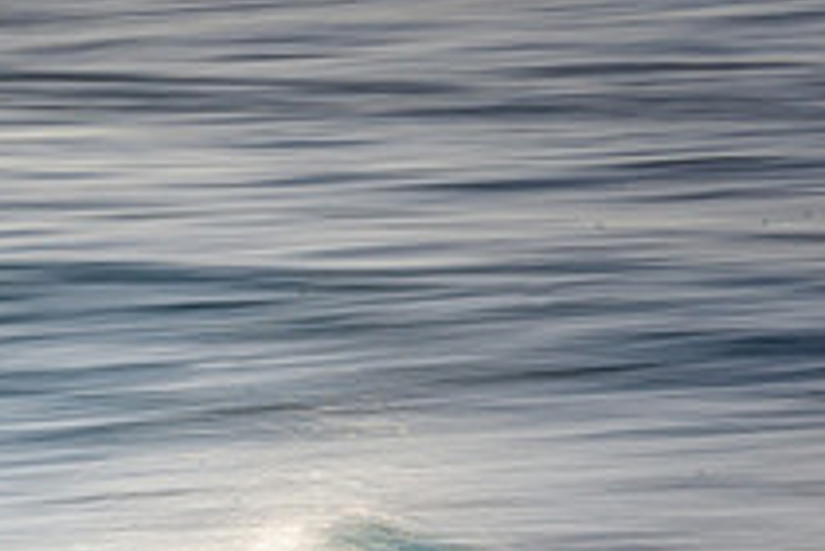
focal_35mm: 2063
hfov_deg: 1.0
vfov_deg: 0.7
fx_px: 47308
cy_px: 647
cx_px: -293
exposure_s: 1/20
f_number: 25
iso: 100
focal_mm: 500
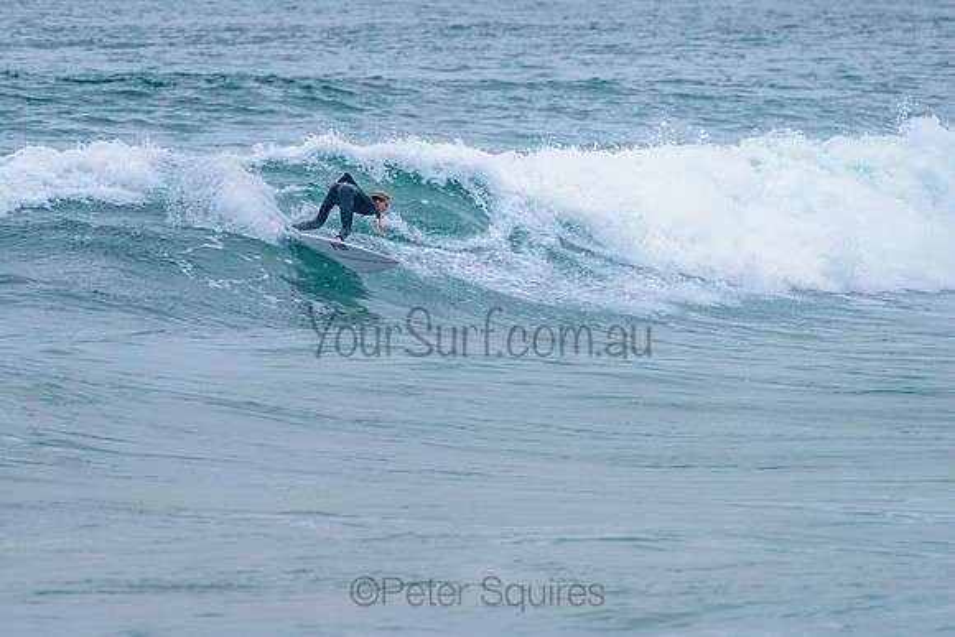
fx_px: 16237
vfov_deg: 2.2
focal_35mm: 612
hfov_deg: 3.4
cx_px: 371
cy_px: 247
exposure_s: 1/2000
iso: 1250
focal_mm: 500
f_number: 5.6
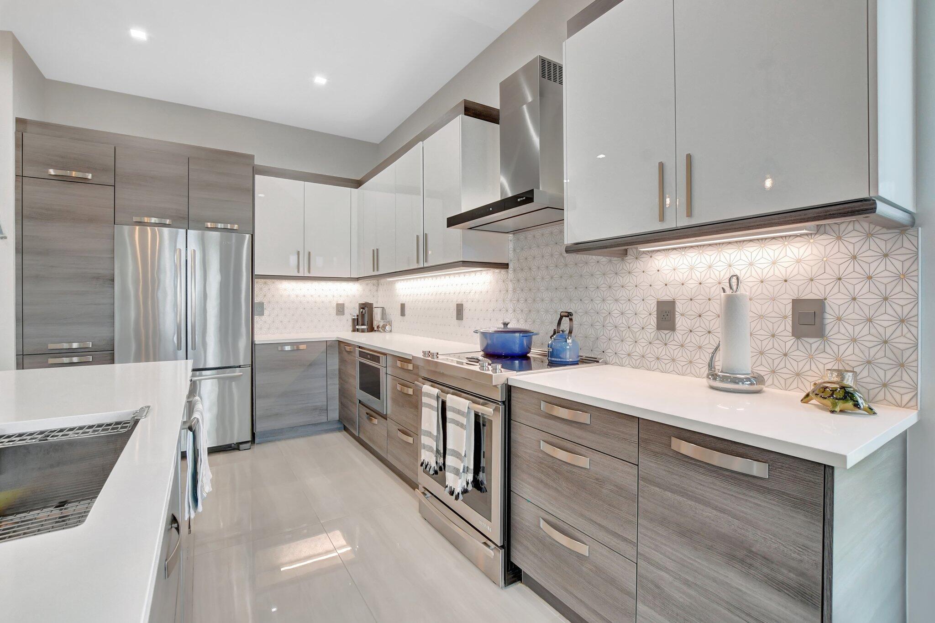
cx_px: 468
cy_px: 312
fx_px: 389
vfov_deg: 77.3
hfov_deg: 100.4
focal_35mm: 15
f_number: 8
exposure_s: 1/10
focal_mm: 10
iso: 1250
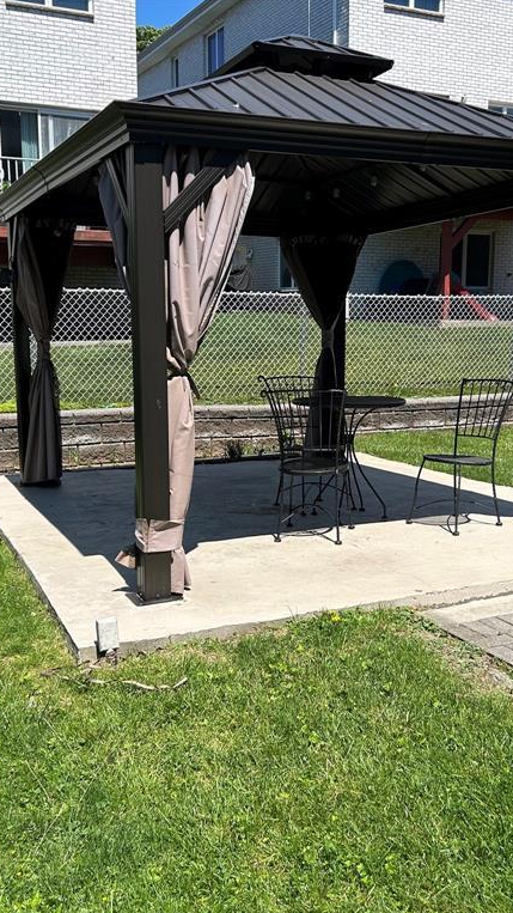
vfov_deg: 52.8
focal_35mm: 38
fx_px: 919
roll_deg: +0.3
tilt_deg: -9.3
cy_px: 457
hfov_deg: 31.1
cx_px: 289
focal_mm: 5.7
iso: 50
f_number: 1.5
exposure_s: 1/3571
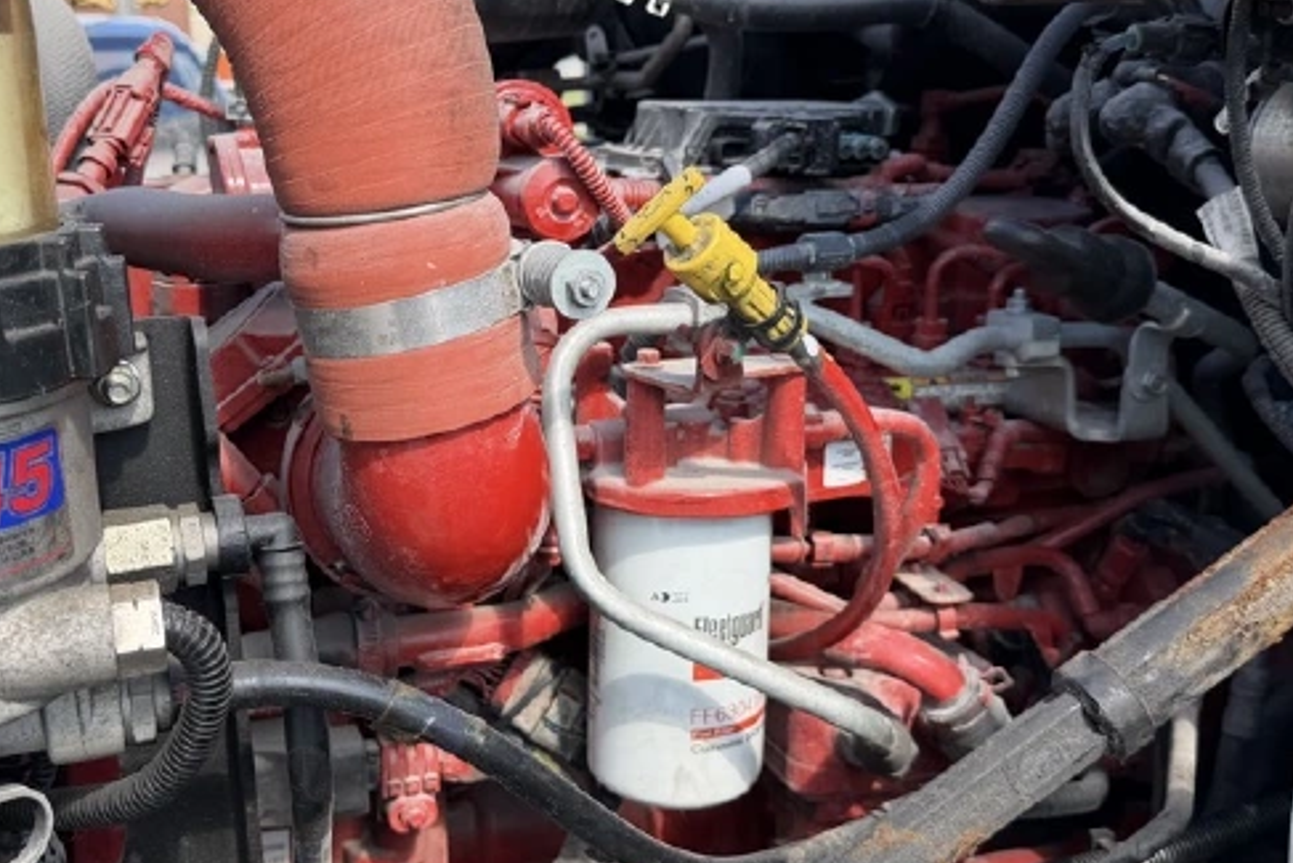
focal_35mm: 41
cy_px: 398
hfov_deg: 47.3
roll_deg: +1.7
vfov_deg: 32.6
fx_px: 1473
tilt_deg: -13.1
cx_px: 573
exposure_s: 1/822
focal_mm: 6.76
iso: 80
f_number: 1.78
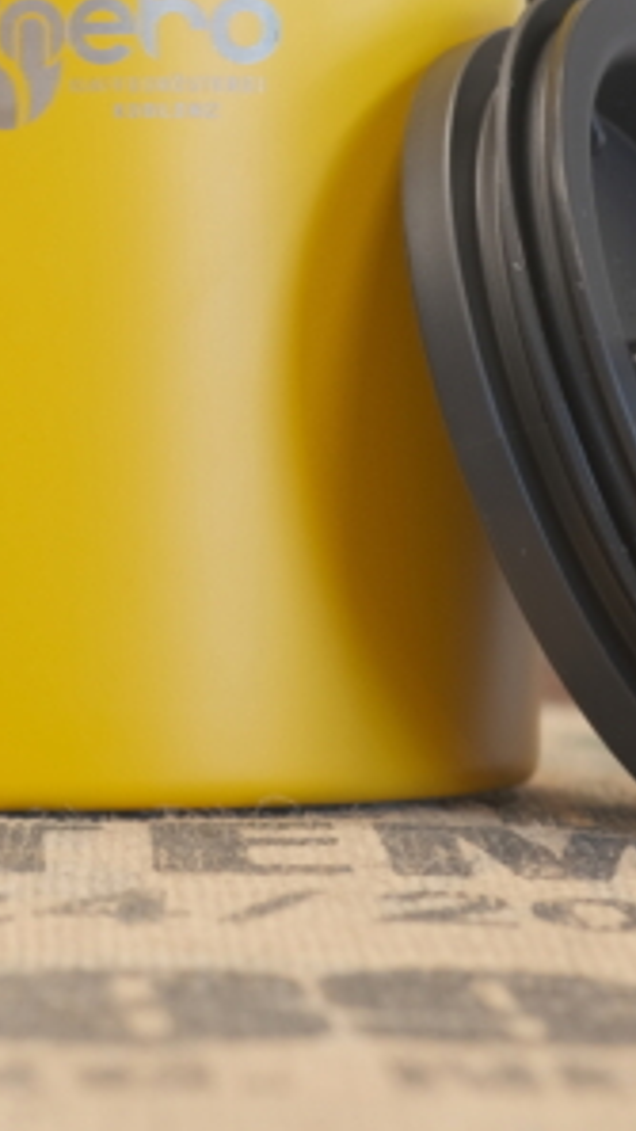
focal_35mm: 200
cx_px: 179
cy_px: -25
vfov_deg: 10.7
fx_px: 5998
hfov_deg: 6.1
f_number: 4
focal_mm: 56
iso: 400
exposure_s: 1/18
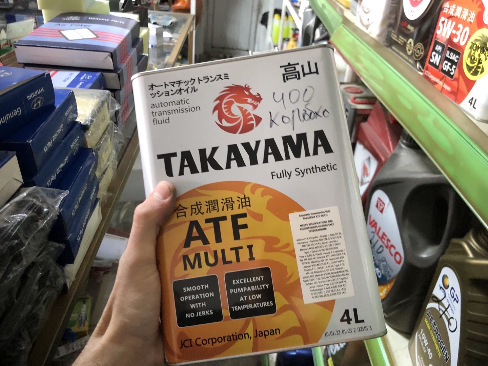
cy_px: 183
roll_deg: -4.4
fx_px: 395
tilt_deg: -31.4
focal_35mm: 28
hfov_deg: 63.4
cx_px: 244
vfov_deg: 49.7
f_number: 1.8
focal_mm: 4
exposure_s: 1/15
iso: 64
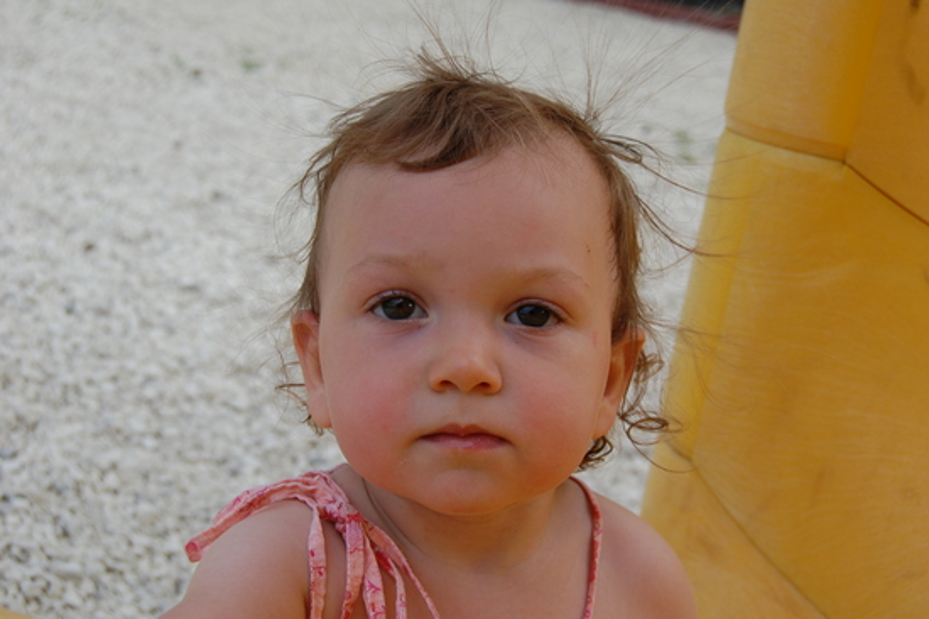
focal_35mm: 57
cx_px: 464
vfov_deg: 23.8
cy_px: 310
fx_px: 1470
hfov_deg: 35.1
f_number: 8
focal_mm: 38
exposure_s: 1/250
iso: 200
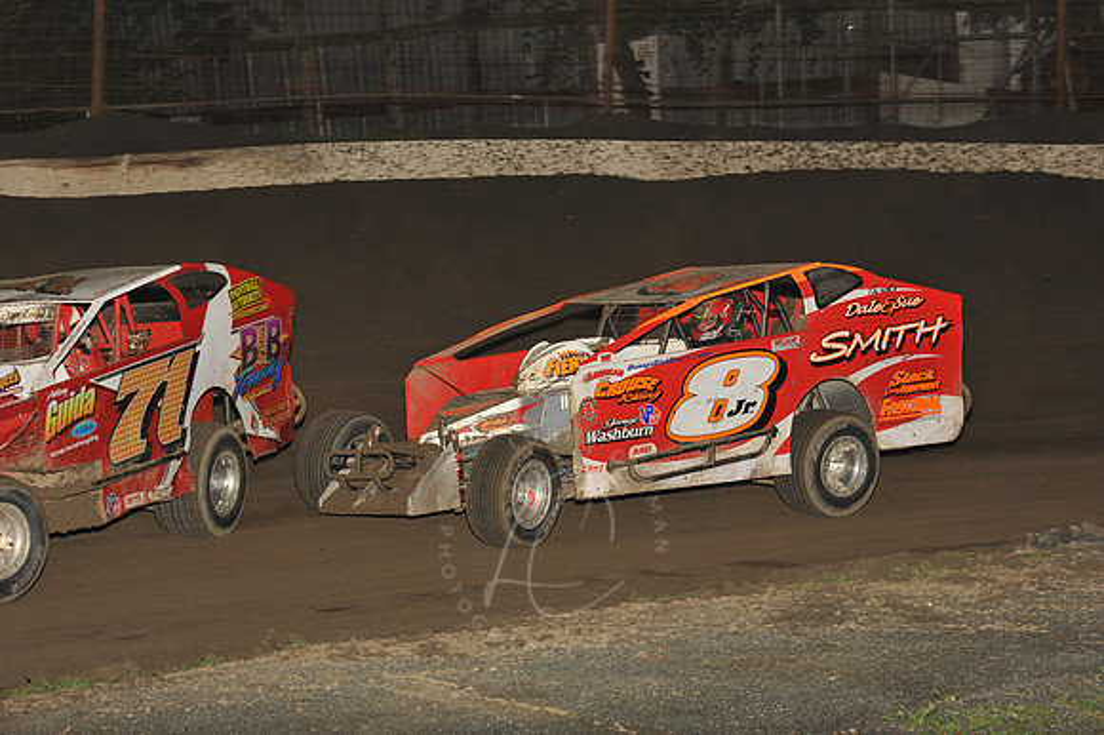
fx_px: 3065
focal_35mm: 100
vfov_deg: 13.7
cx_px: 552
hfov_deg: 20.4
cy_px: 368
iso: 1000
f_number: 7.1
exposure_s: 1/320
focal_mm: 100
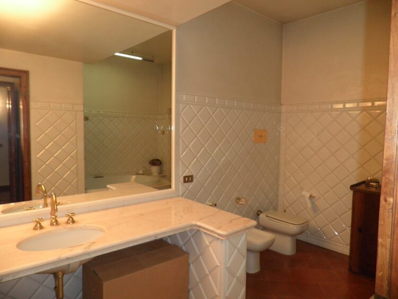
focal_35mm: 24
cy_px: 150
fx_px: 276
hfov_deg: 71.6
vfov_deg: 56.8
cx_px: 199
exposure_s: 1/30
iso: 160
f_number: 3.3
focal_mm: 4.3
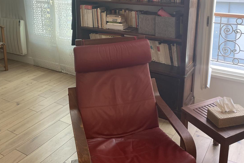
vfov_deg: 34.7
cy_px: 30
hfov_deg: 51.9
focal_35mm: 37
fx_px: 251
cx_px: 120
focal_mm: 4.2
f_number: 1.6
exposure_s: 1/100
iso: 100
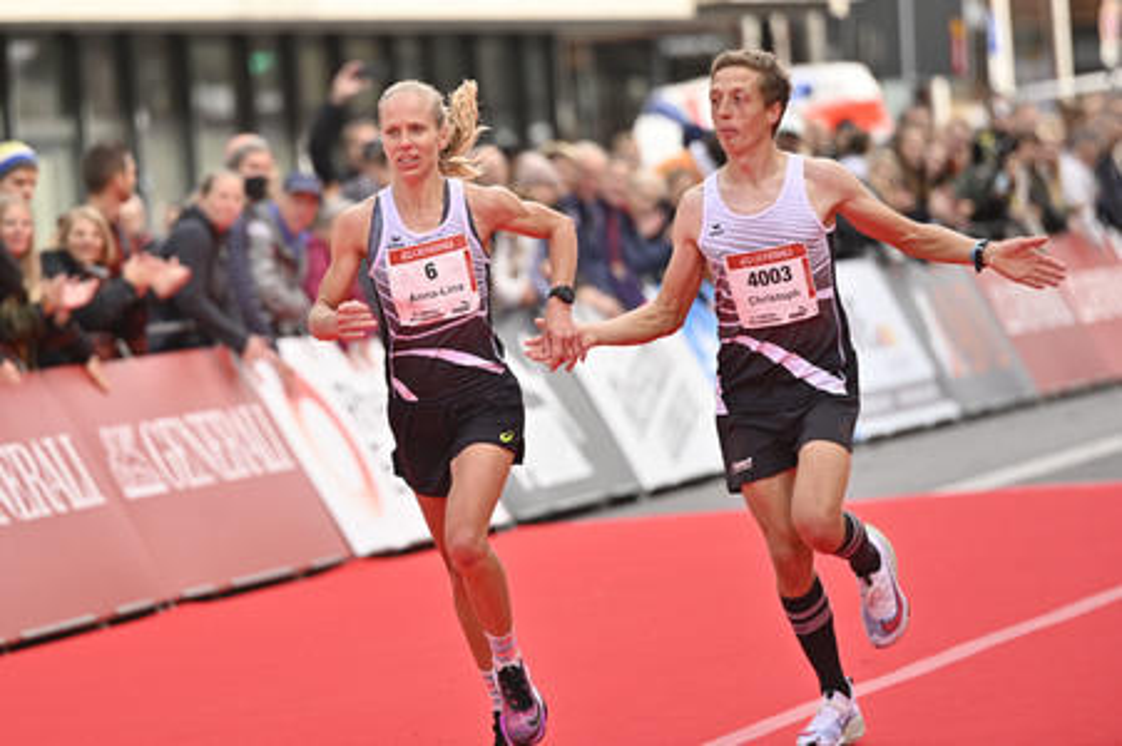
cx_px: 561
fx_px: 6229
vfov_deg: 6.9
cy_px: 373
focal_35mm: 200
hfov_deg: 10.3
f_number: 2.8
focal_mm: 200
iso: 200
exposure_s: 1/800
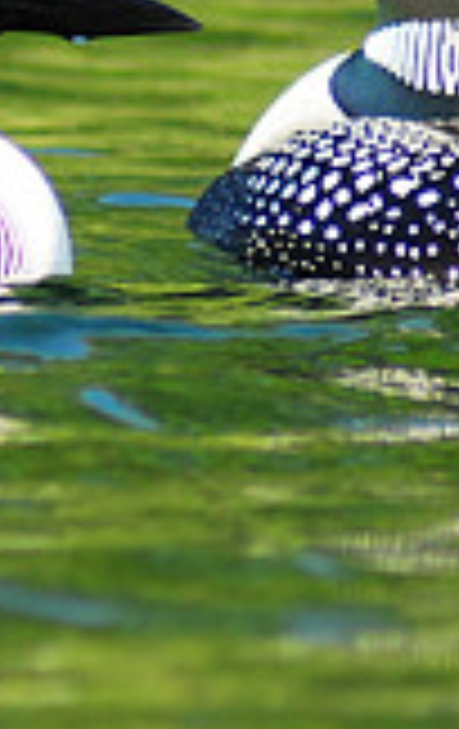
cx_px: 158
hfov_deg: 0.8
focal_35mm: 1639
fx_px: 32631
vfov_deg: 1.3
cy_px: -40
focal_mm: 300
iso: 400
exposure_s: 1/250
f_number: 5.6
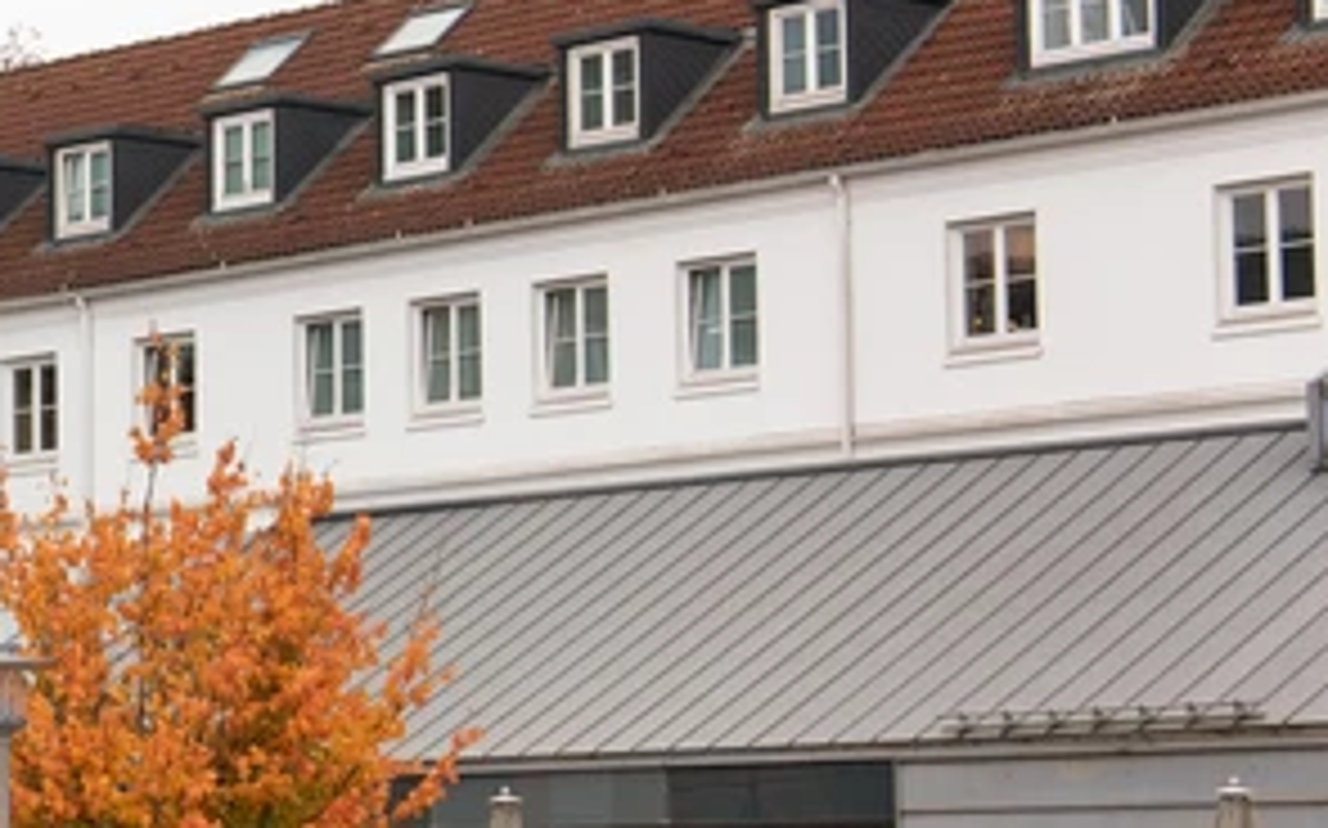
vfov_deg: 9.8
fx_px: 4847
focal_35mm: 134
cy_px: 493
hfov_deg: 14.4
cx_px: -761
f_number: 10
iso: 400
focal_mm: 40
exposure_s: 1/125
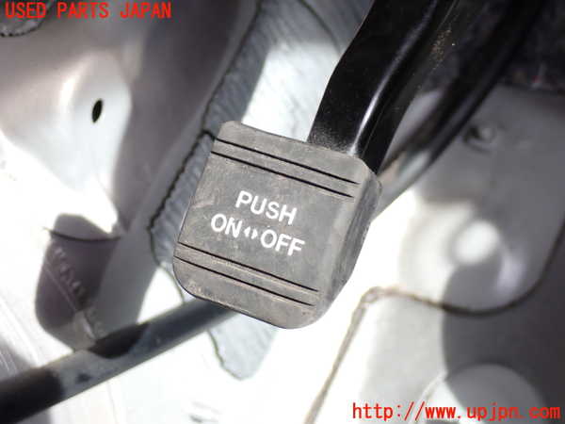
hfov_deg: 27.4
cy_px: 212
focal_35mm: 71
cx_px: 282
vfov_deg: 20.7
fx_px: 1159
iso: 200
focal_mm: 12.73
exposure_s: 1/125
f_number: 3.9
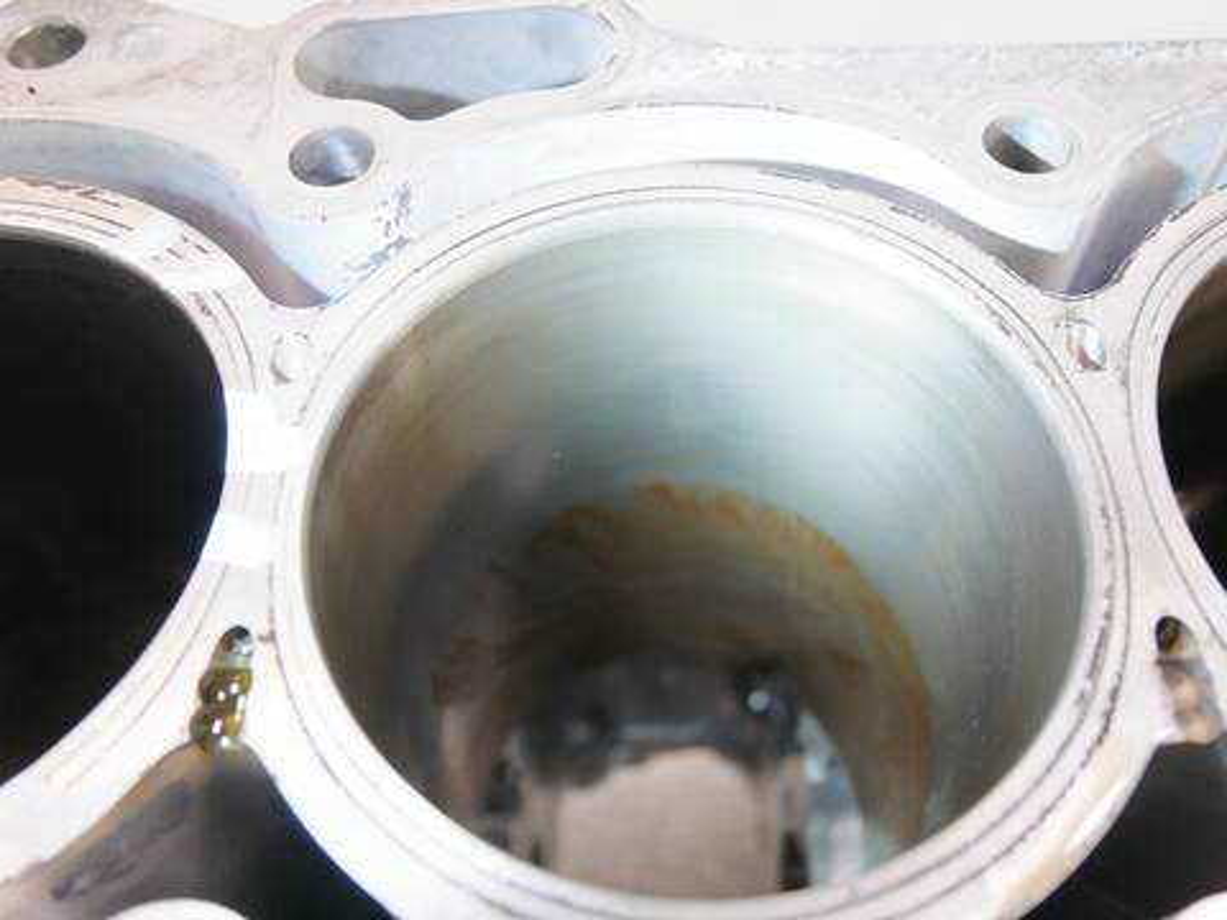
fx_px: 1063
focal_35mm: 30
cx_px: 614
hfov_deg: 60.0
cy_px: 460
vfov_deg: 46.8
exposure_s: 1/60
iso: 400
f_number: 3.8
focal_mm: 15
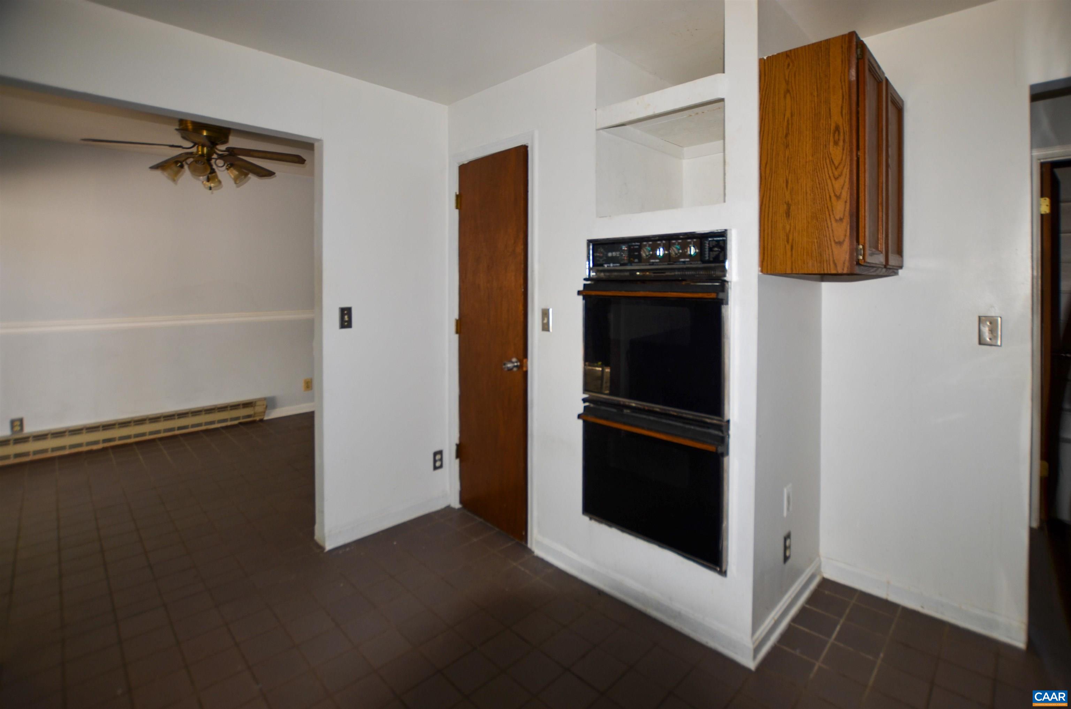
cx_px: 536
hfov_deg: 100.5
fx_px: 445
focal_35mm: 15
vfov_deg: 77.1
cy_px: 354
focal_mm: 10
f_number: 3.5
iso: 100
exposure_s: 1/60
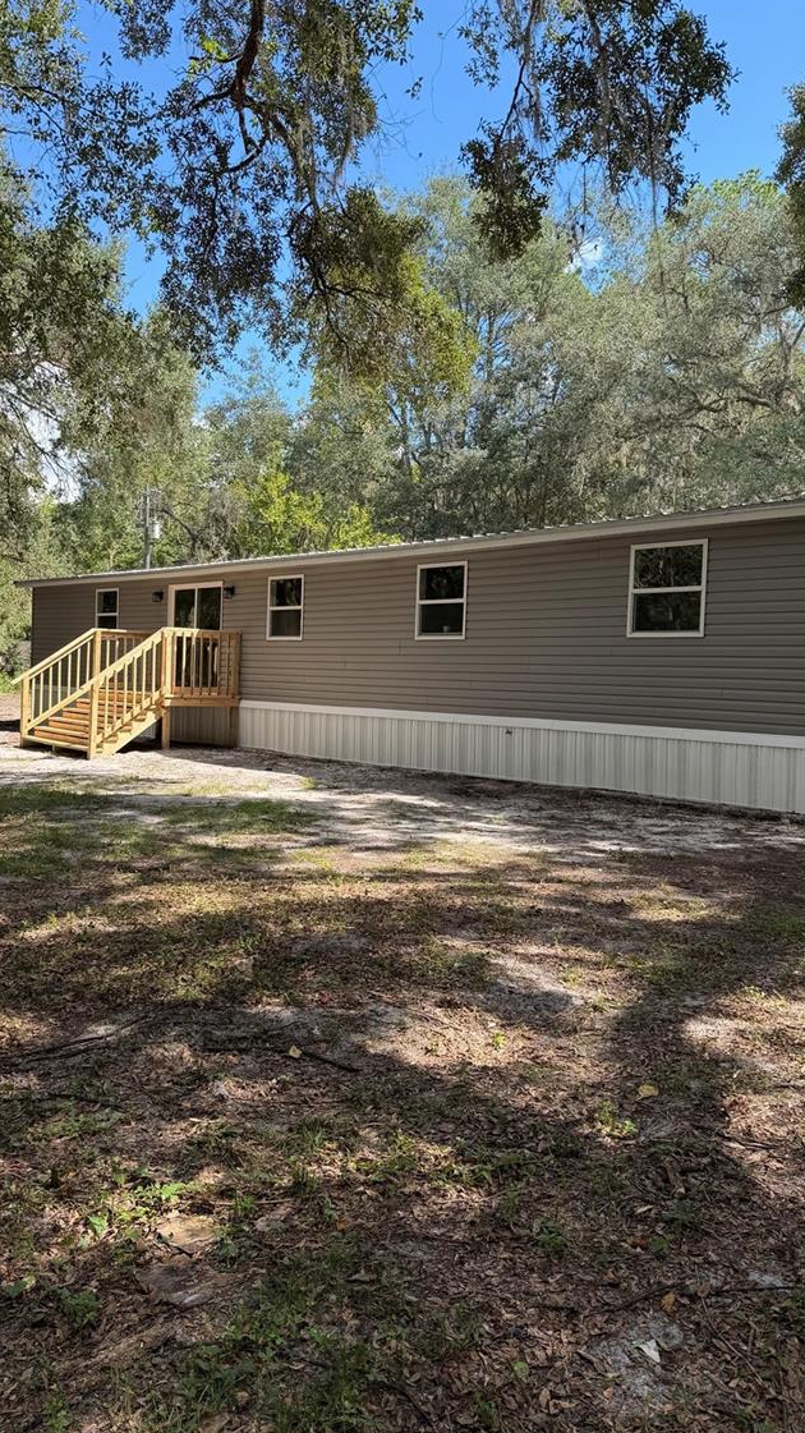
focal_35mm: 28
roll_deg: -2.4
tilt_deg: -0.9
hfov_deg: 41.3
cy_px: 697
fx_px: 1063
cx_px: 328
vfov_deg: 67.9
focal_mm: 6.76
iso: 80
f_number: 1.78
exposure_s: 1/1075
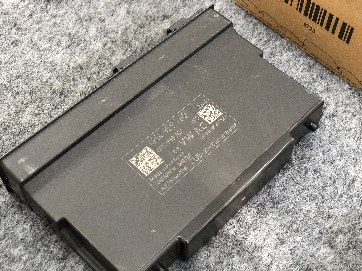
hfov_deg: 36.8
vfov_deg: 28.0
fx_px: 544
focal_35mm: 52
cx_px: 181
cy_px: 136
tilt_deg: -54.9
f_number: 2.4
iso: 160
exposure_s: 1/17
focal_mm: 6
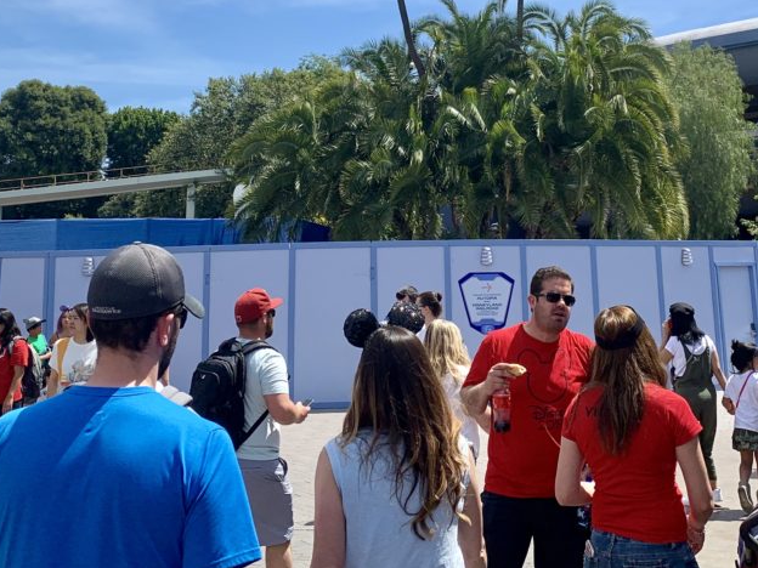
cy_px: 58
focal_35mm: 50
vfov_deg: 28.0
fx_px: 1095
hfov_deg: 38.1
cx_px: 419
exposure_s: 1/3086
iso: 25
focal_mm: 4.25
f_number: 1.8
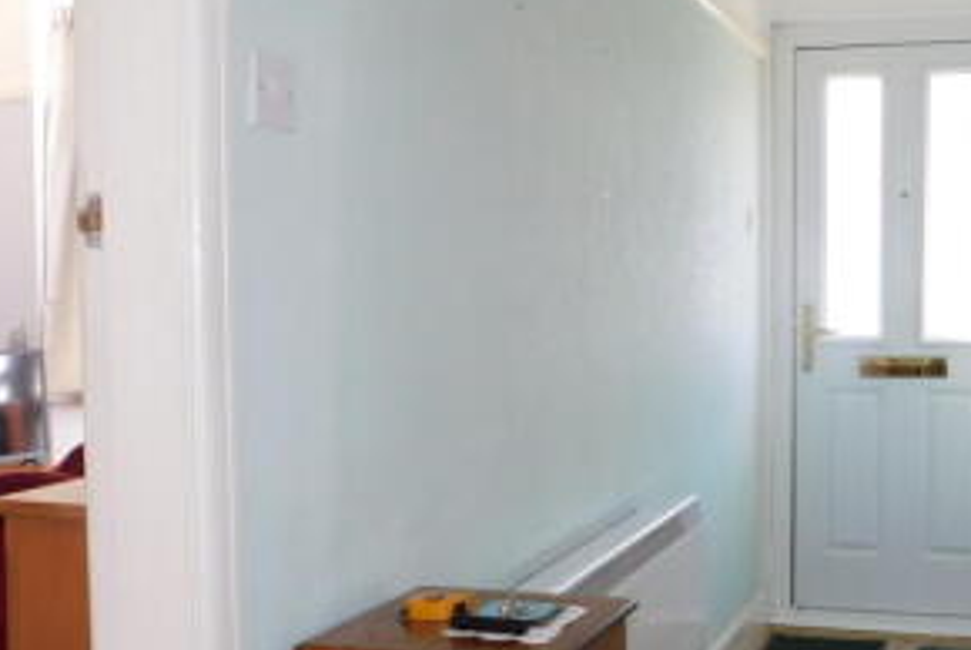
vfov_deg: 28.1
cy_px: 367
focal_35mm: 48
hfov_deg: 40.4
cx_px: 675
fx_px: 1296
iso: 180
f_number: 3
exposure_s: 1/30
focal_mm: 4
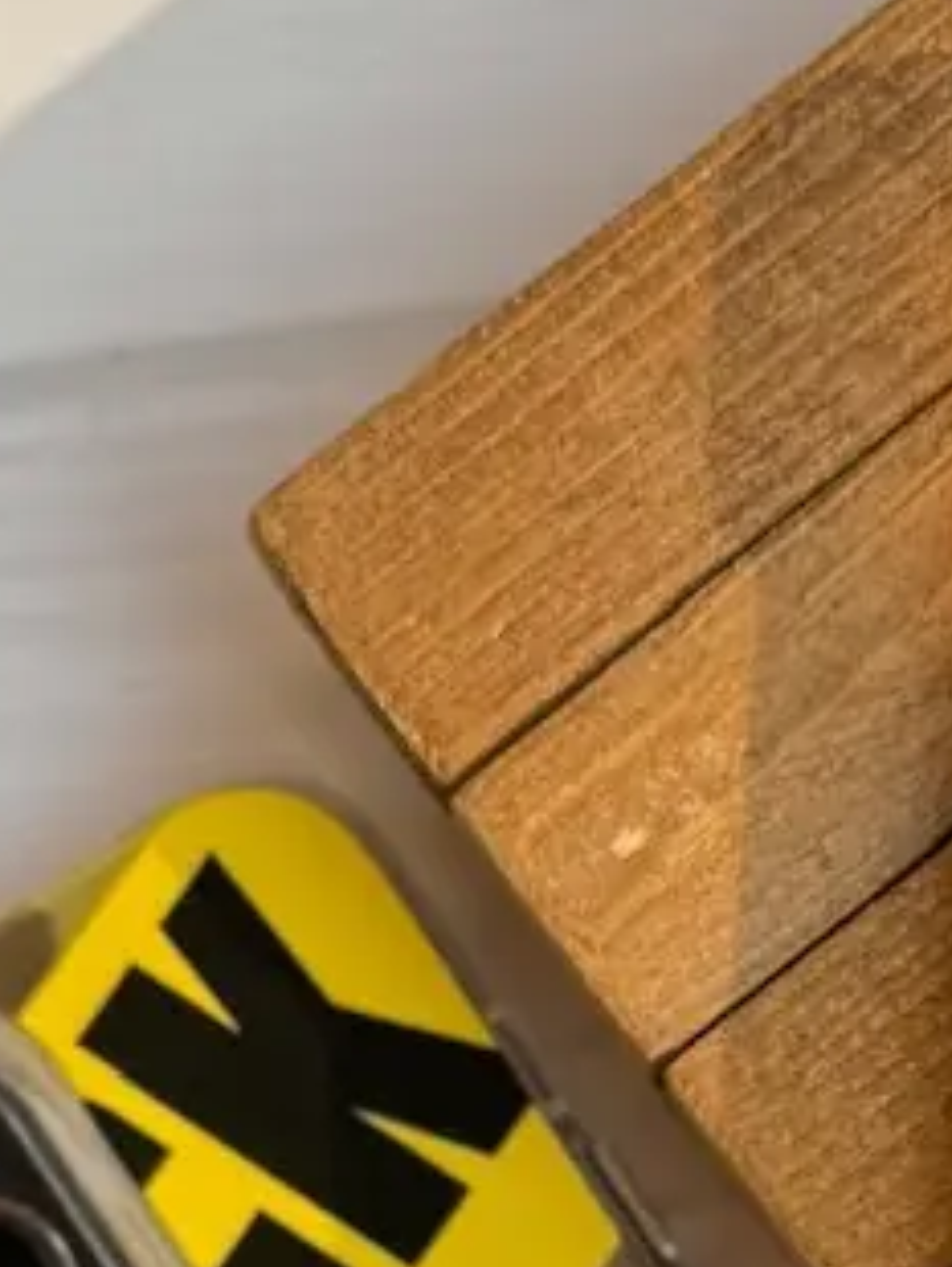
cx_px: 858
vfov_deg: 17.9
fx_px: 3625
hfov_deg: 14.8
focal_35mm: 99
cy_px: 1831
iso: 80
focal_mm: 6.76
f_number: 1.78
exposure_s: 1/544
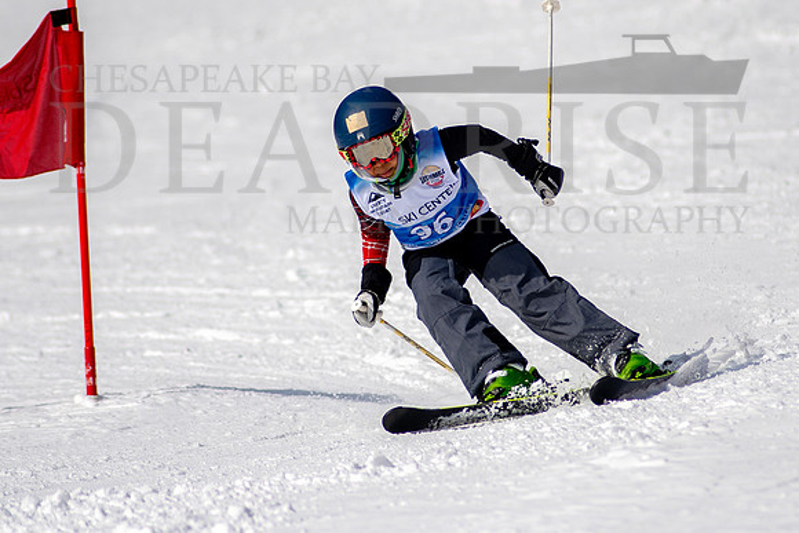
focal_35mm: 665
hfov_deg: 3.1
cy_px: 220
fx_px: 14752
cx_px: 467
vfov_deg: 2.1
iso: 100
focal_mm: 300
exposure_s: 1/6400
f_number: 2.8
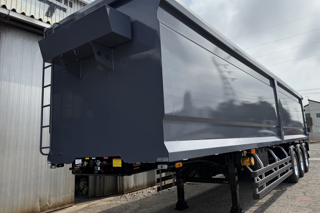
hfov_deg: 67.3
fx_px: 240
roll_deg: +2.3
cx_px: 172
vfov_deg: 47.8
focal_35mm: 27
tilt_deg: +10.0
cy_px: 94
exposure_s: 1/6173
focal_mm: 6.76
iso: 80
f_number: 1.78
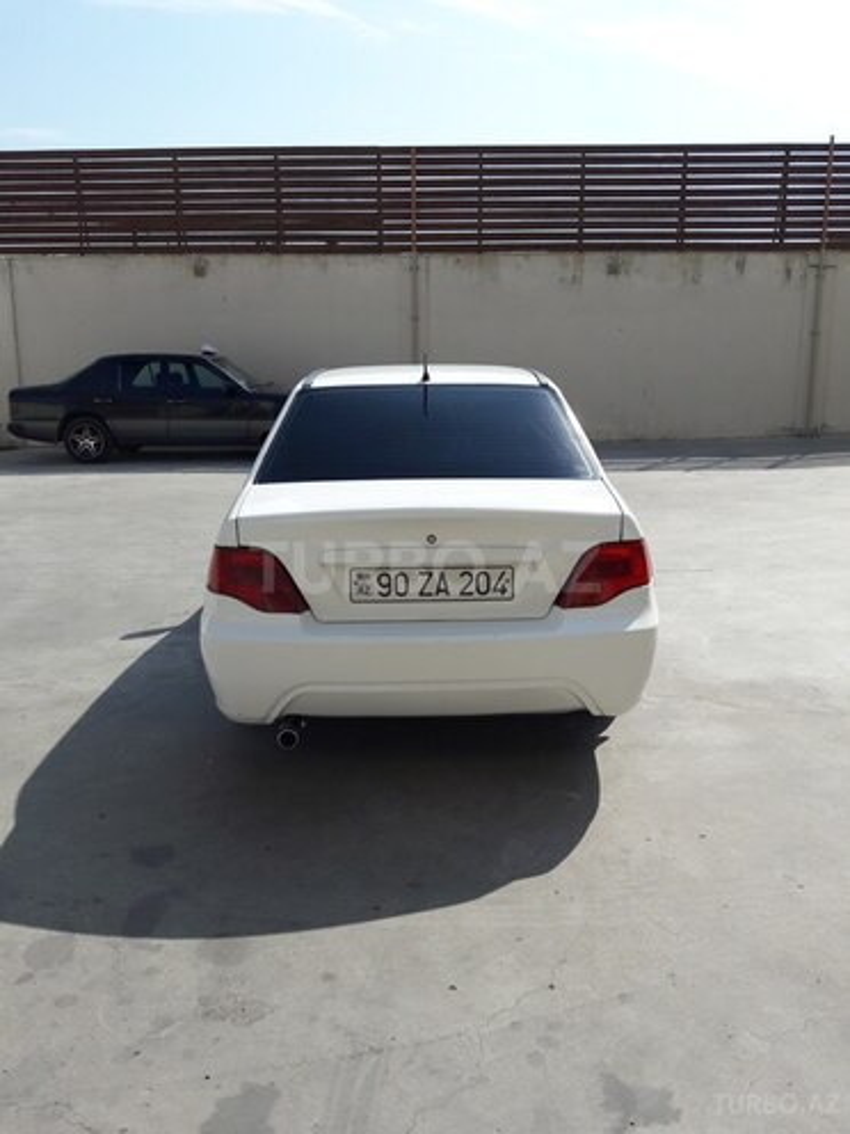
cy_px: 567
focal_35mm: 28
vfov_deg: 63.4
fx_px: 917
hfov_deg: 49.7
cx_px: 425
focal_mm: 3.7
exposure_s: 1/1600
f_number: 1.9
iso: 40
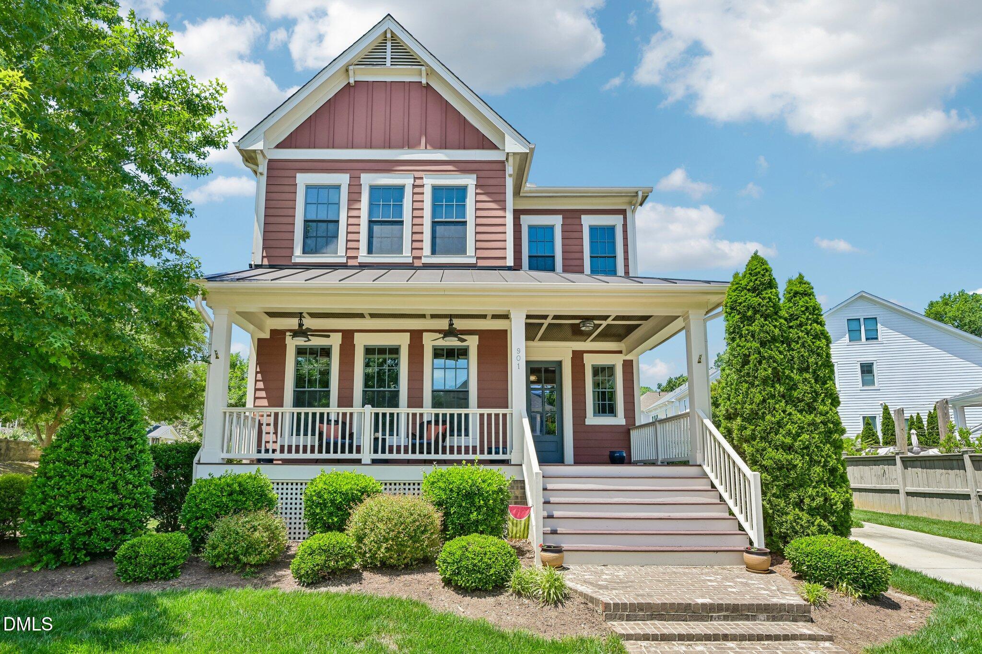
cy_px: 327
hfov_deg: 91.6
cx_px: 491
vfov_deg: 68.9
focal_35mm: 18
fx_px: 477
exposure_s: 1/250
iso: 100
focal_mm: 17.5
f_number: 8
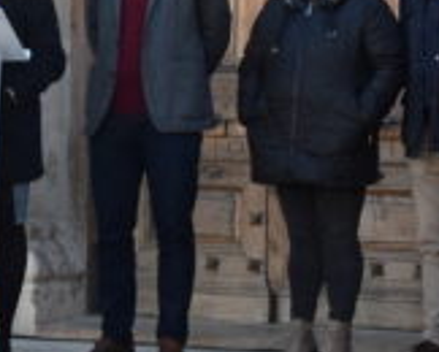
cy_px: 5
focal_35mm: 177
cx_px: 127
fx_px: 2302
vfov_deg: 8.7
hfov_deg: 10.9
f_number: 10
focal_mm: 34
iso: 2500
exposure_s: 1/400
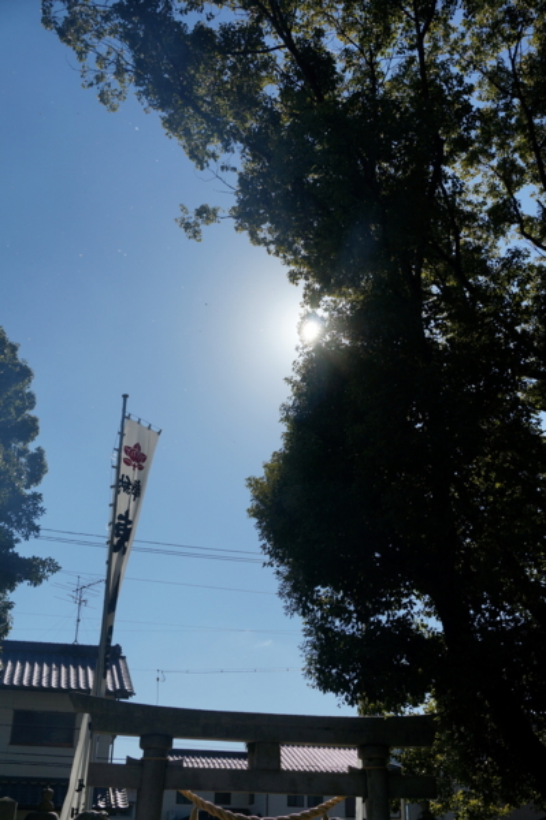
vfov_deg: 48.0
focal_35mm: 40
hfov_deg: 33.0
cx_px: 273
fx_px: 923
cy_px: 410
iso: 100
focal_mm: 27
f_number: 9
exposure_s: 1/640
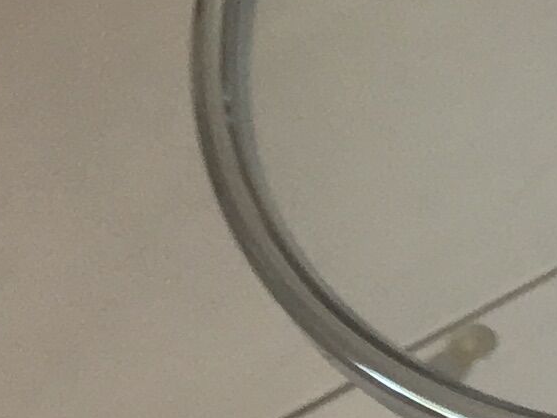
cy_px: -212
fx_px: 3380
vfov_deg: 7.0
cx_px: 1906
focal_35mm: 210
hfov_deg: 7.7
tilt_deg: -47.9
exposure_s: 1/50
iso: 32
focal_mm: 4.15
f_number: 2.2
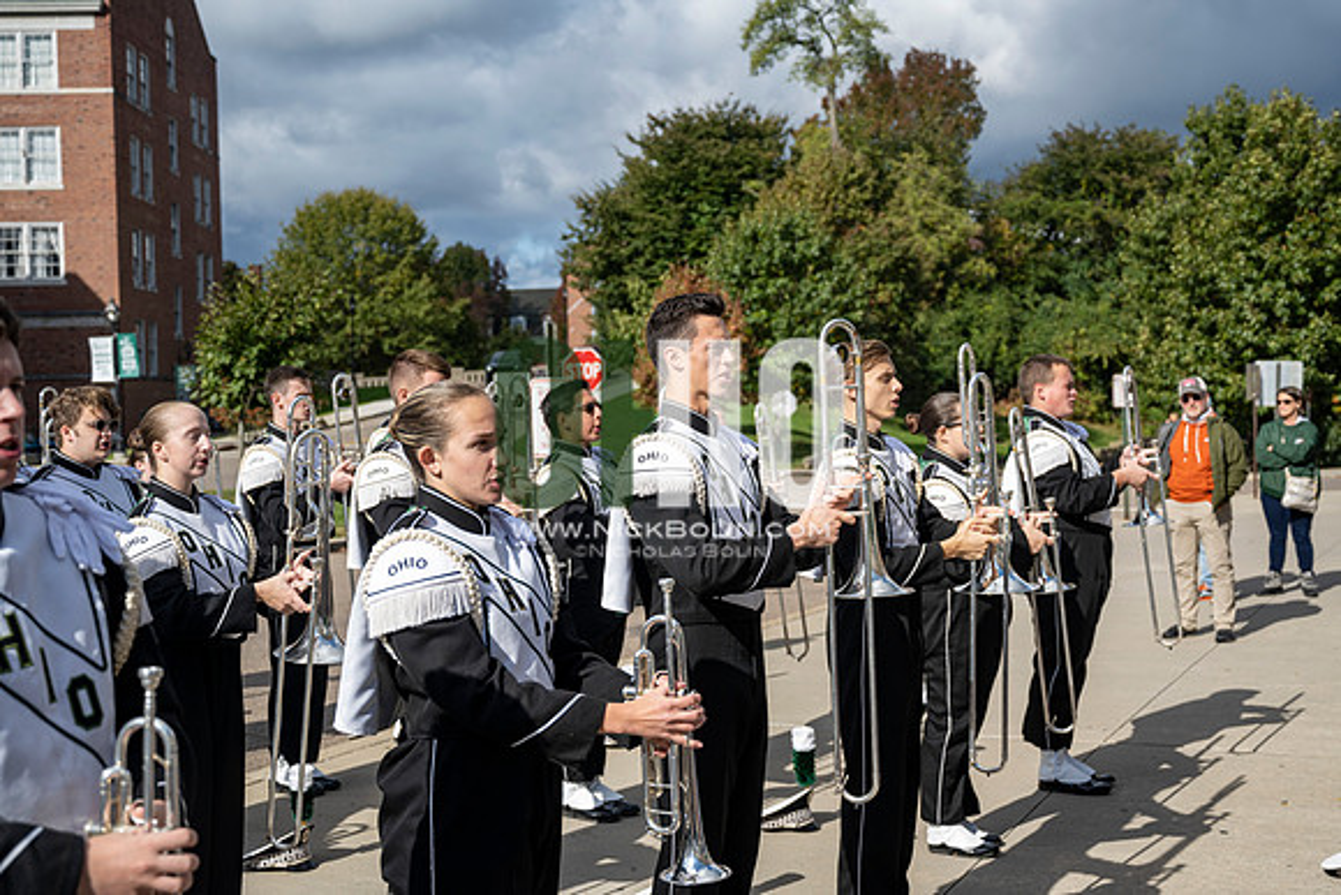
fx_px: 1677
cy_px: 448
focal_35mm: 45
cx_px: 670
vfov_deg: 29.9
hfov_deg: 43.6
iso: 100
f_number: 4
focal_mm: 45
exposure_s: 1/1000
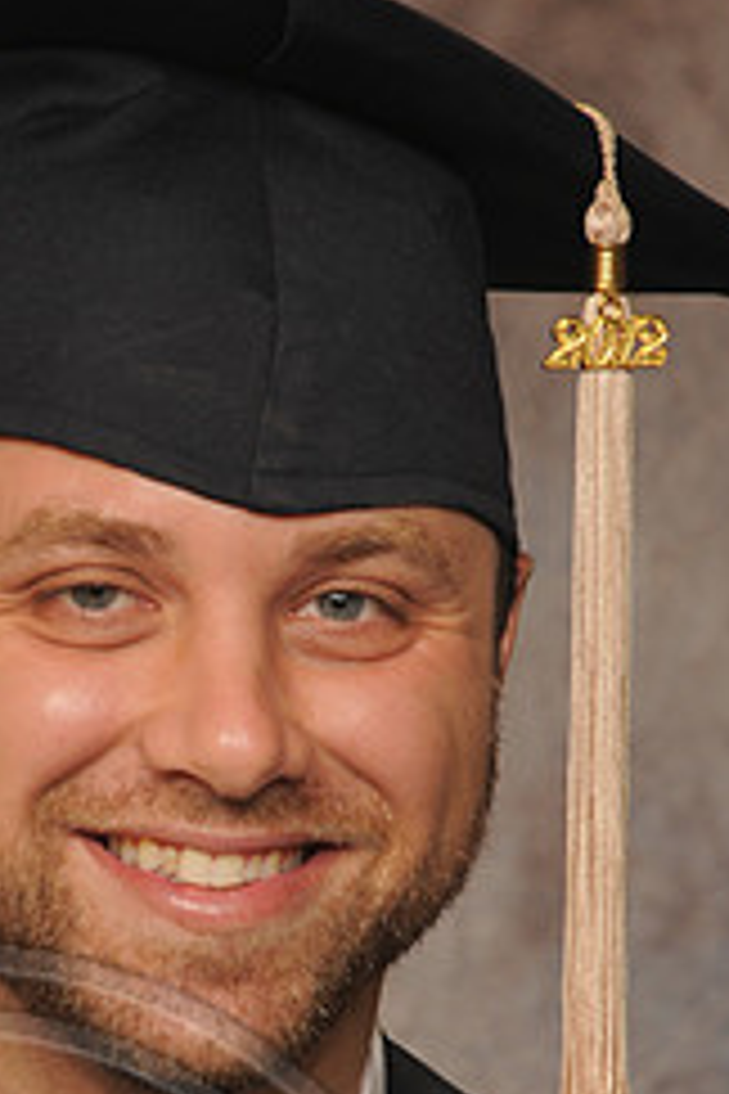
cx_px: 178
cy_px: 756
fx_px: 13030
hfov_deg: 3.2
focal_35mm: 429
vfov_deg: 4.8
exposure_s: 1/60
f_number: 5.6
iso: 200
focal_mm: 120
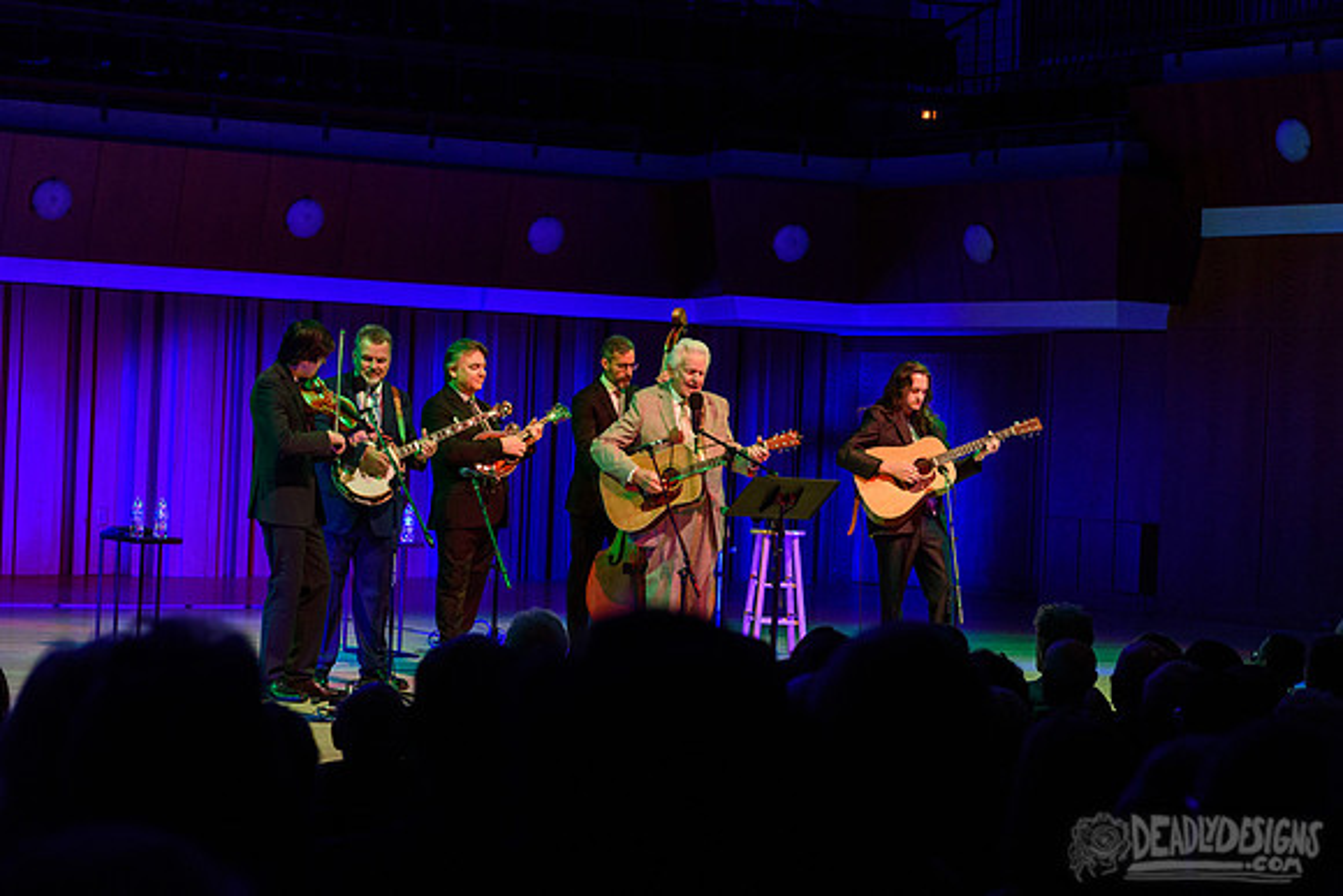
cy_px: 494
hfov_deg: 24.7
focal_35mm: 82
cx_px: 693
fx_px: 3071
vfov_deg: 16.6
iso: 2500
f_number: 5
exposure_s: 1/200
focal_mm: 70
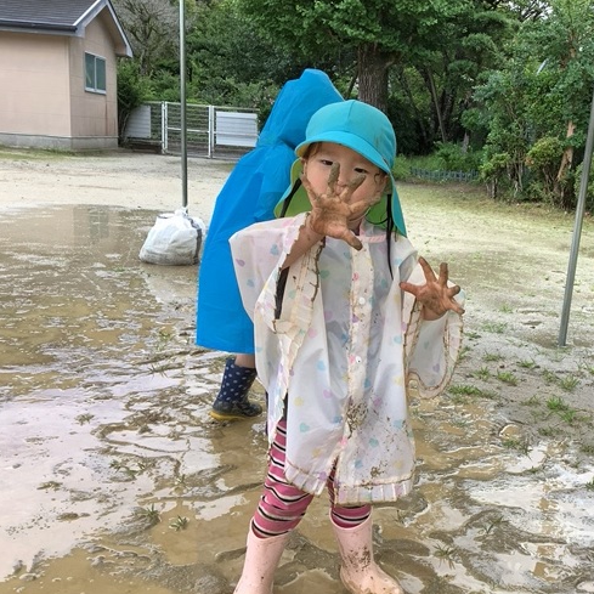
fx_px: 718
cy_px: 298
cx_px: 394
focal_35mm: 37
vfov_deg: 44.9
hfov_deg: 44.3
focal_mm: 3.3
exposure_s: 1/285
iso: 25
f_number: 2.4
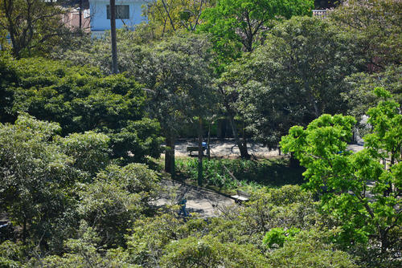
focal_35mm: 130
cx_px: 201
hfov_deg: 15.8
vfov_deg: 10.6
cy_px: 134
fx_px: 1452
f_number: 2.8
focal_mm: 130
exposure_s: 1/640
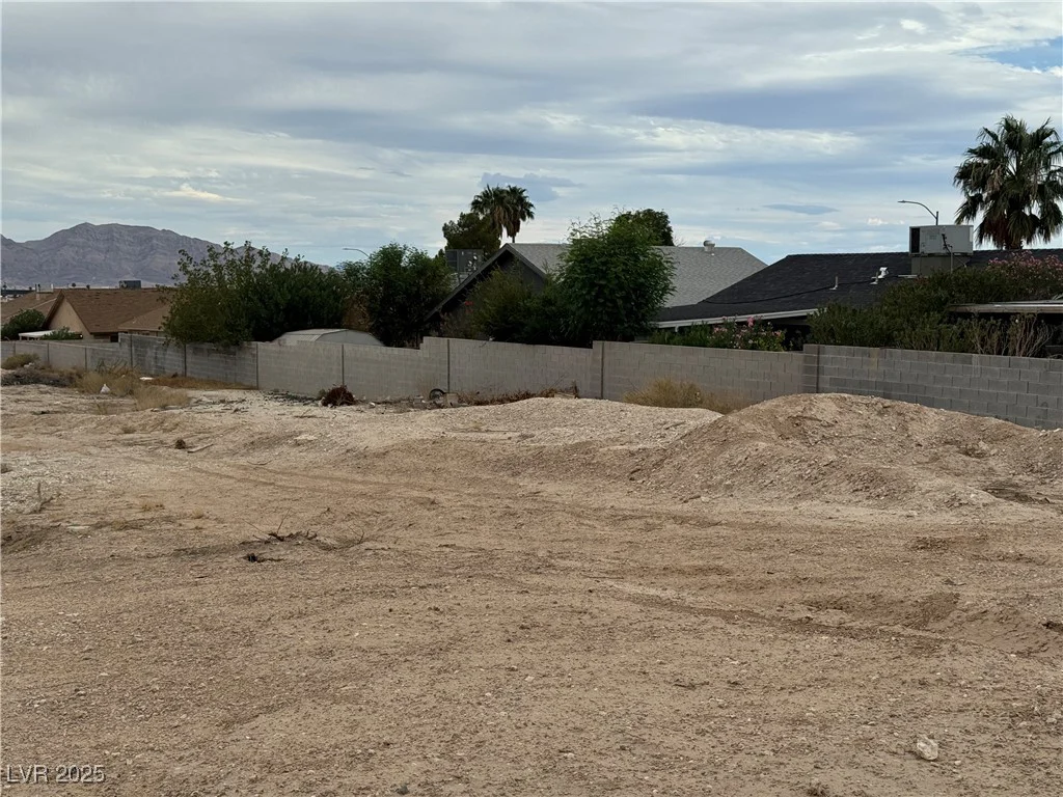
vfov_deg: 30.3
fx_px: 1474
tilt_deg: -4.6
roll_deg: +0.1
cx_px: 532
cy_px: 398
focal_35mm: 48
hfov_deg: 39.7
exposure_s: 1/5376
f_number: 1.78
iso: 64
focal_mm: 6.76
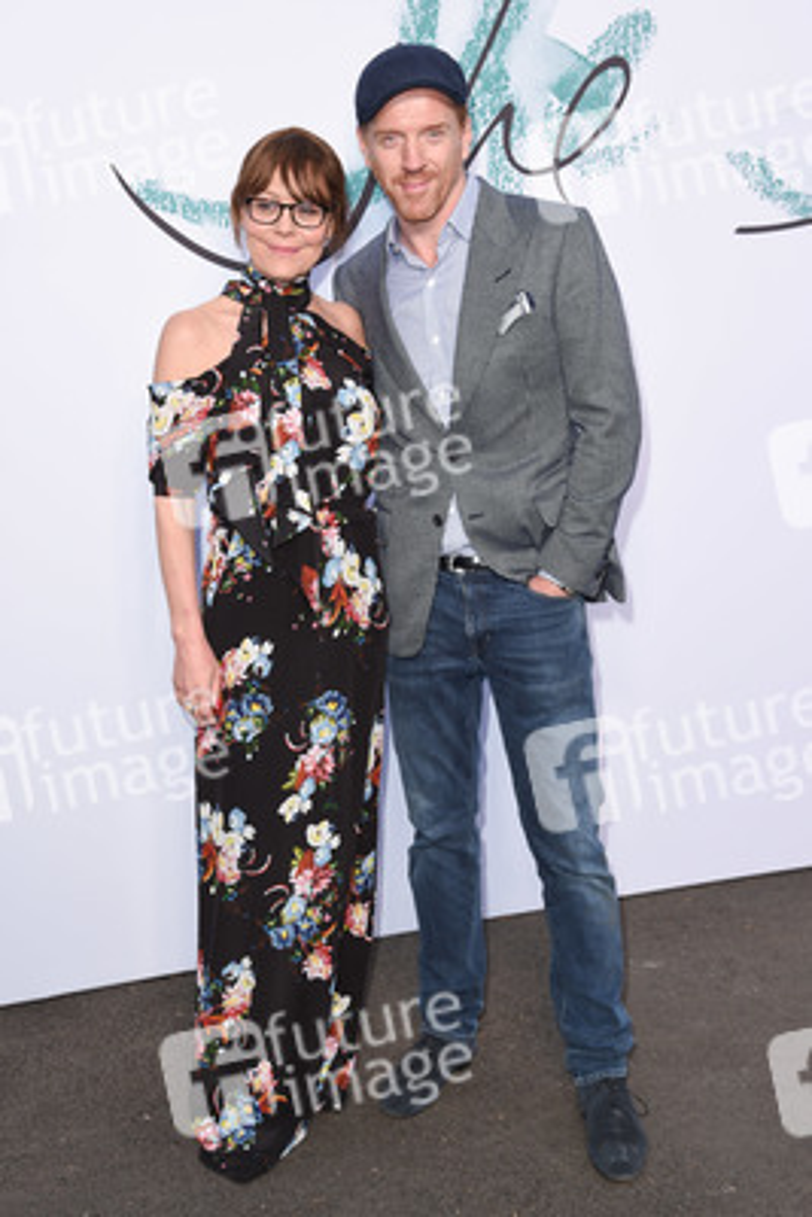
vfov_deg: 41.1
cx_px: 406
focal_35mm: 48
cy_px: 608
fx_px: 1622
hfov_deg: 28.1
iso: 800
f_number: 5.6
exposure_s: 1/250
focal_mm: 48
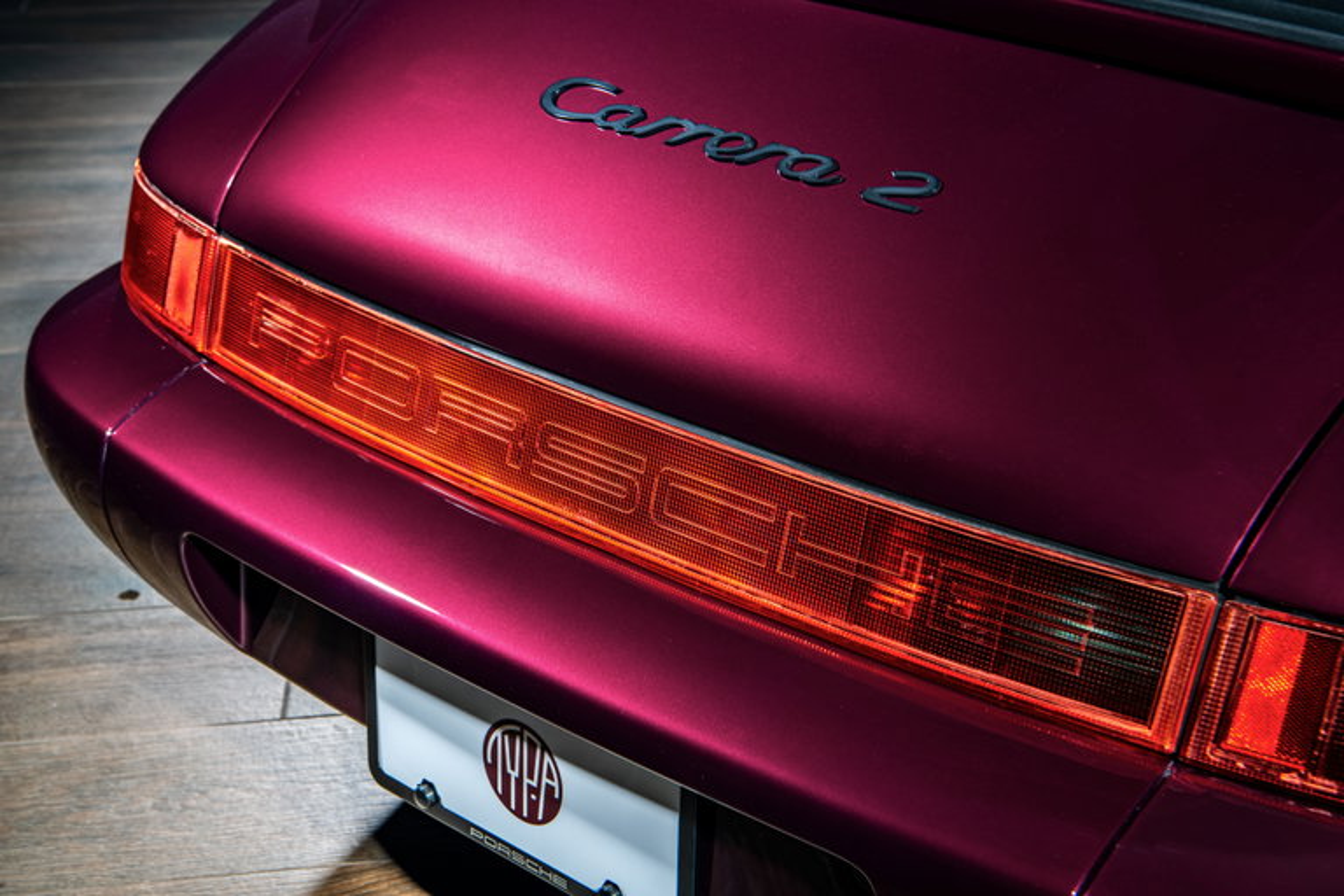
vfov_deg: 24.2
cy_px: 448
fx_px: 2091
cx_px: 672
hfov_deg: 35.6
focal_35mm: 56
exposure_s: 1/100
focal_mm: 56
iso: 200
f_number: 10
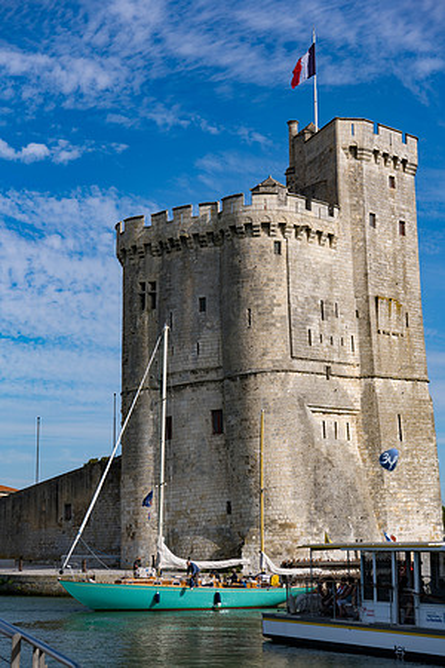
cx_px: 222
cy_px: 334
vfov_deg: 32.4
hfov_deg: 21.9
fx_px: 1149
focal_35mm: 62
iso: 90
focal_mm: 62
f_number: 8
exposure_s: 1/640
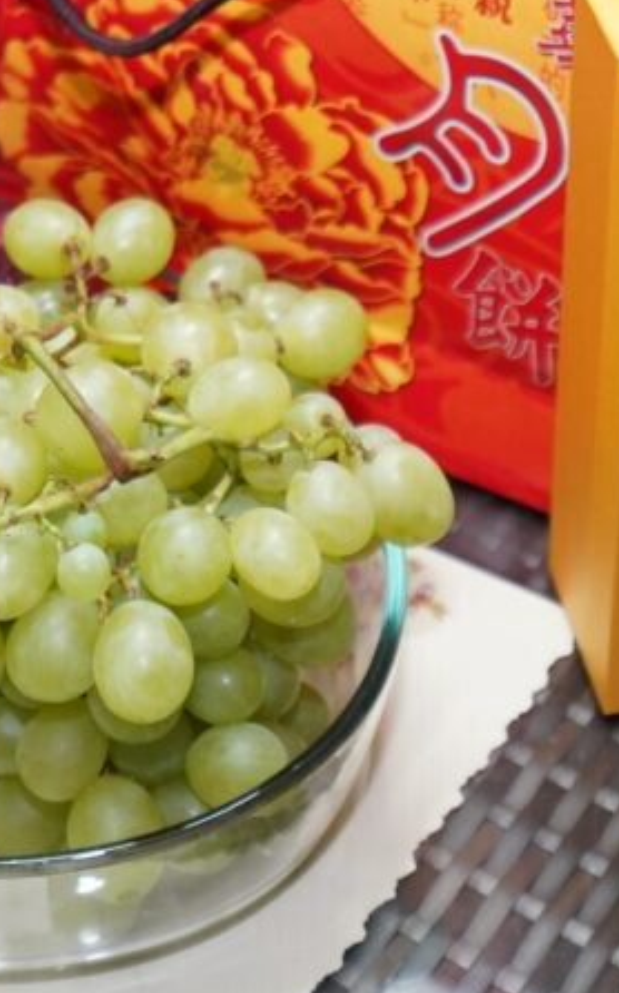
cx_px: 363
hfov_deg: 15.9
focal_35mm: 82
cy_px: 282
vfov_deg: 25.0
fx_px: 2218
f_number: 4
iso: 4000
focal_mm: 35
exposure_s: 1/160
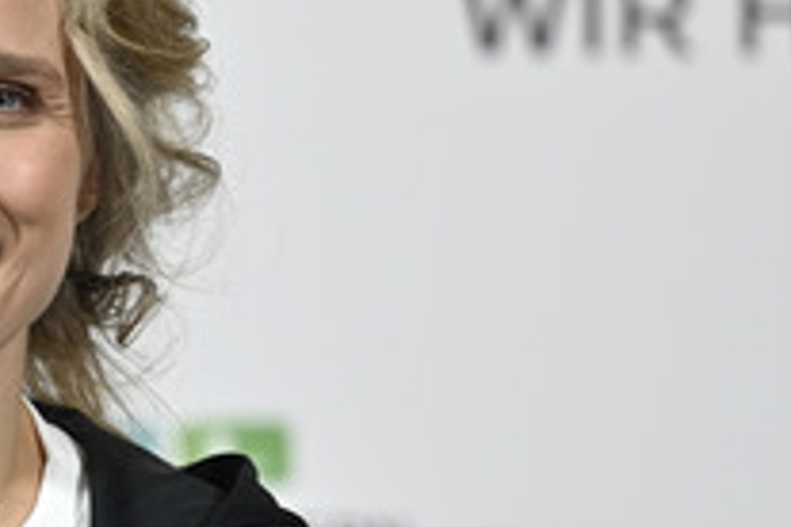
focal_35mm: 250
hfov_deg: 8.2
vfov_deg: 5.5
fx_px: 5493
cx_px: -59
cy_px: 279
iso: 640
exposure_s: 1/640
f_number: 2.8
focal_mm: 115
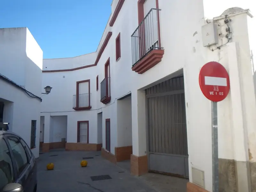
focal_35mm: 28
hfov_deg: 63.4
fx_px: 207
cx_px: 128
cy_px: 96
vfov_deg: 49.7
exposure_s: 1/500
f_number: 3.9
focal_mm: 5
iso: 125
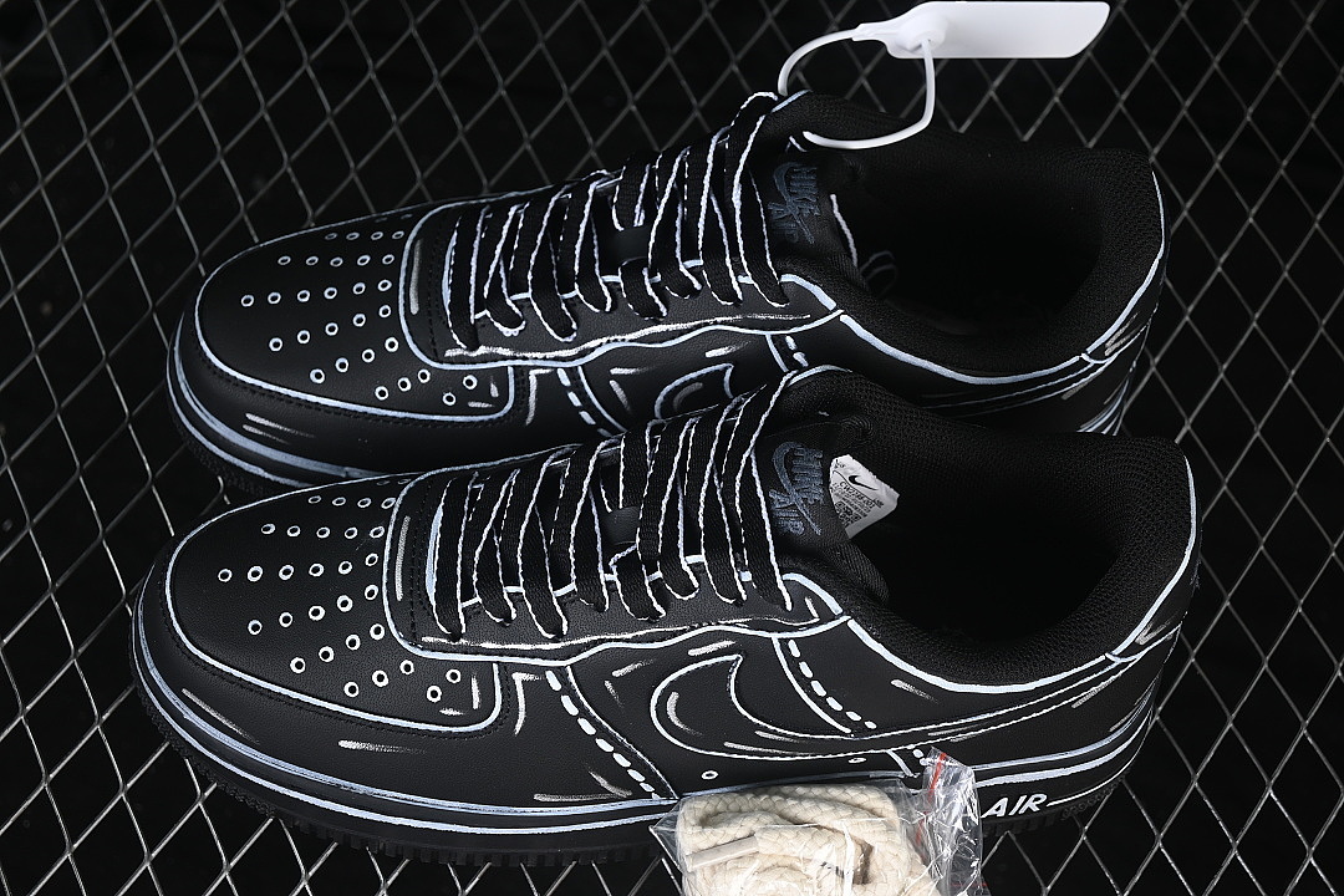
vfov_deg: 18.2
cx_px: 672
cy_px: 448
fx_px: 2800
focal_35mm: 75
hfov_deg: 27.0
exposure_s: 1/50
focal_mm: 50
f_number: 6.3
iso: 160
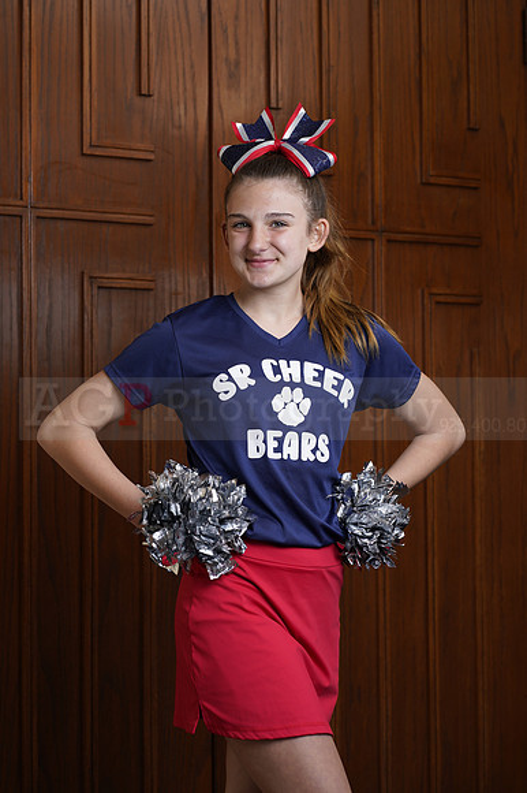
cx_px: 264
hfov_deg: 16.1
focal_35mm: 85
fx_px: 1869
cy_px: 396
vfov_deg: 23.9
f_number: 5.6
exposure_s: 1/250
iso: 200
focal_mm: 85
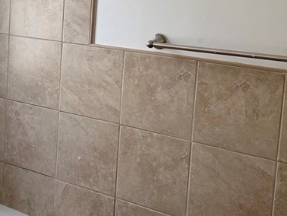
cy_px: 37
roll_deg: -2.8
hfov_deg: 29.3
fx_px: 539
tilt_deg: -6.0
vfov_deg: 22.3
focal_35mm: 65
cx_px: 71
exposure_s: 1/314
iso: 80
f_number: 1.78
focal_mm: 6.76
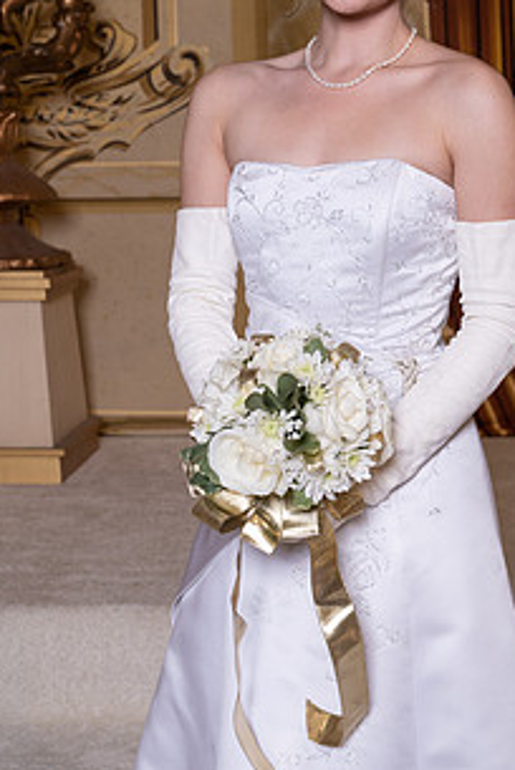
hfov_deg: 16.2
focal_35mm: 84
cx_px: 361
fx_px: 1798
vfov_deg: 24.1
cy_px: 263
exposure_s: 1/160
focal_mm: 57
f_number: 8
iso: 200
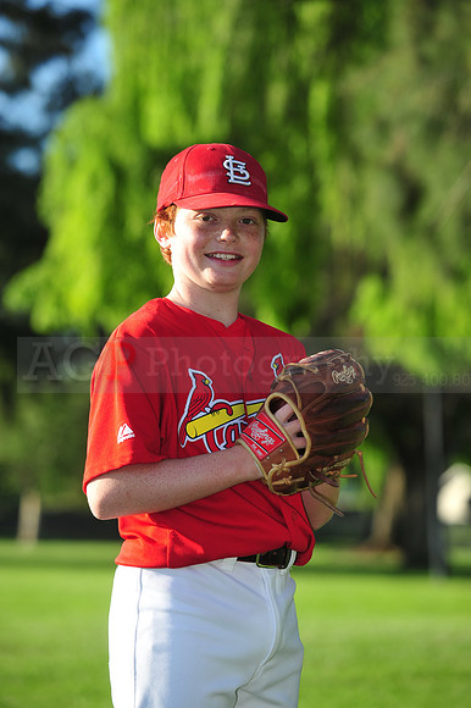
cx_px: 236
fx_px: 2849
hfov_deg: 9.5
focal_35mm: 145
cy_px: 354
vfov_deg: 14.2
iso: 200
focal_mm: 145
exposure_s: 1/640
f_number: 5
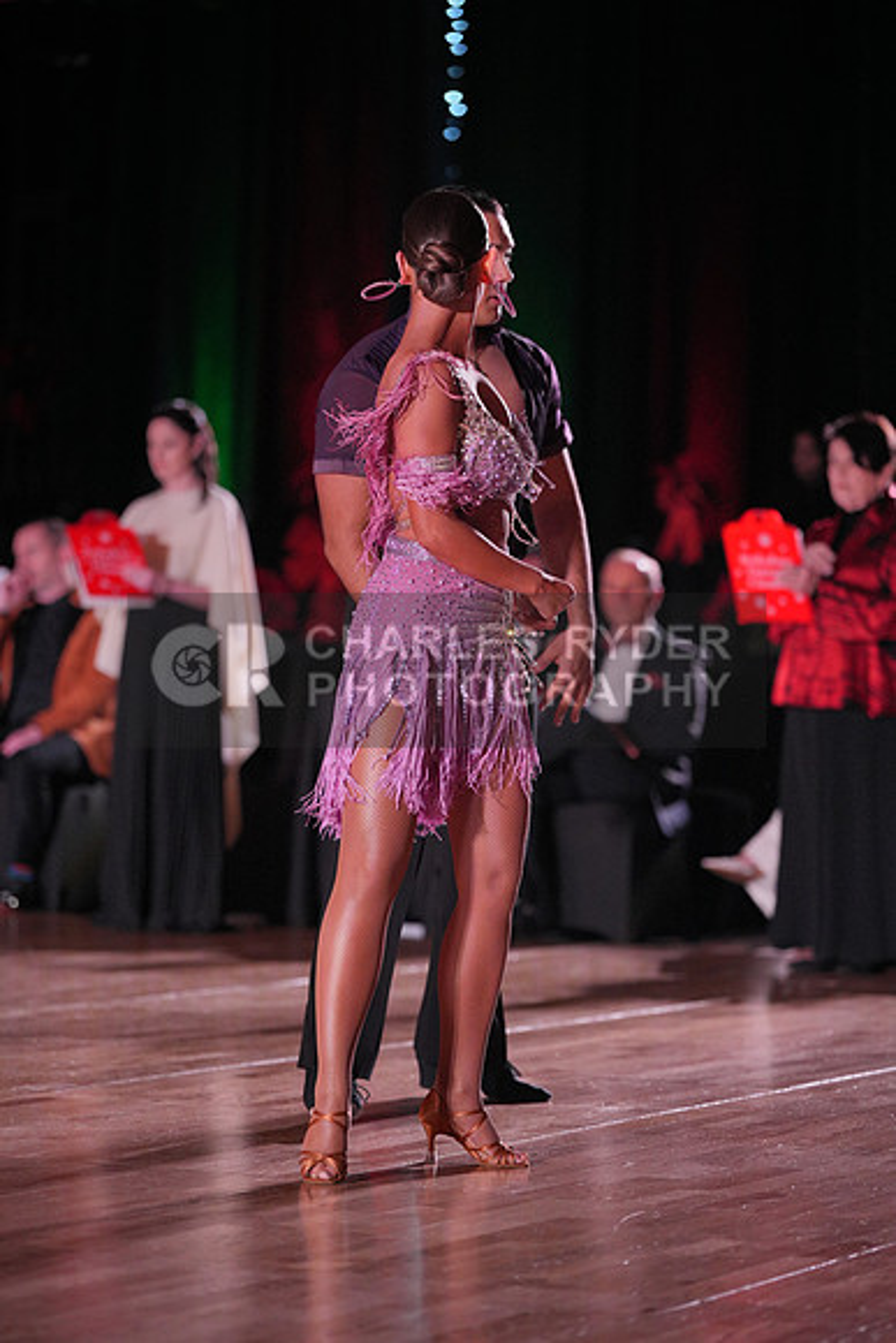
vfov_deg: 15.1
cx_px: 448
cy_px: 672
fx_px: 5074
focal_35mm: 136
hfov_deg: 10.1
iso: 2000
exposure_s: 1/800
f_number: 2.8
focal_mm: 136
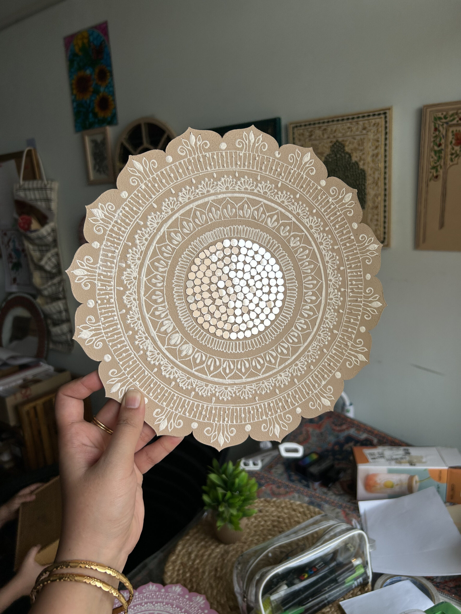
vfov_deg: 67.3
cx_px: 230
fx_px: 462
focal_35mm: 26
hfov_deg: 53.1
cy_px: 307
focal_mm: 5.7
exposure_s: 1/305
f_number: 1.5
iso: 50
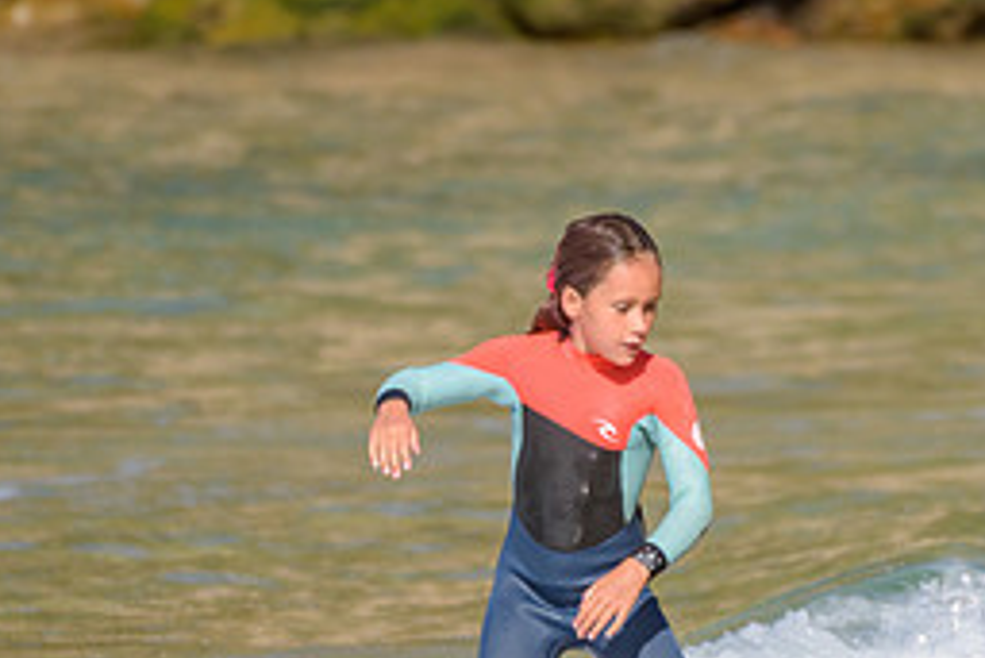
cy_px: 564
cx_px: 643
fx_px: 38079
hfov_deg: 1.5
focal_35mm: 1391
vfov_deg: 1.0
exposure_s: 1/2000
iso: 180
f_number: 5.6
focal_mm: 500
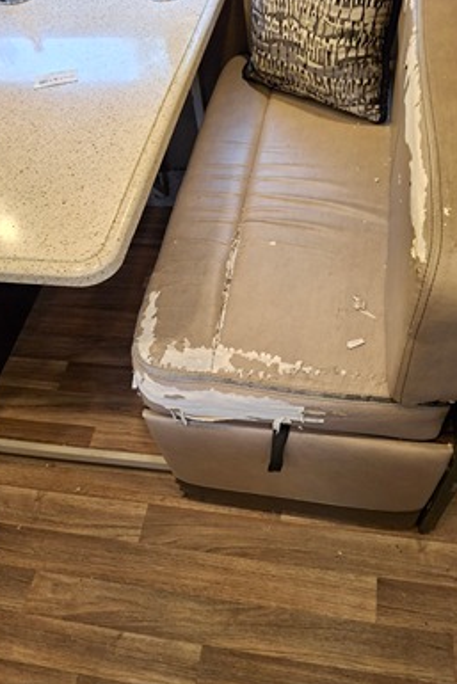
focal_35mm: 27
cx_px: 244
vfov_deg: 67.4
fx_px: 514
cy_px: 348
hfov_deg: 47.9
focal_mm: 4.69
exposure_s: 1/50
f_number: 1.8
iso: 160
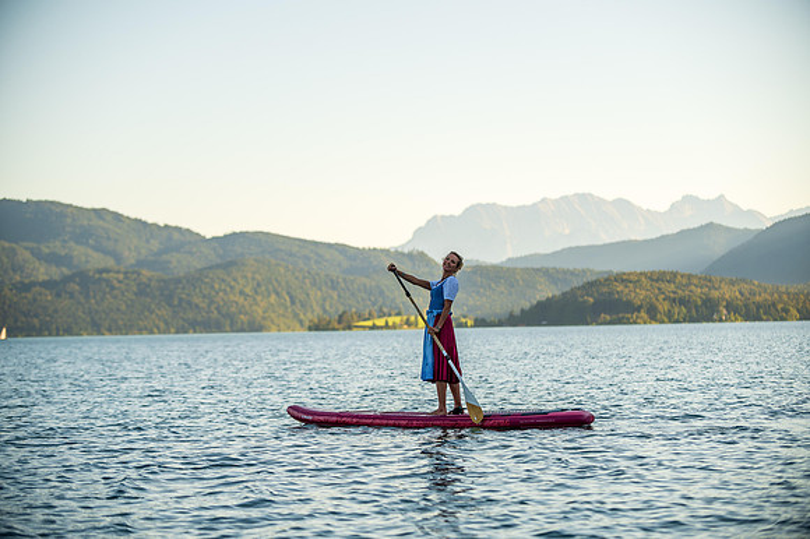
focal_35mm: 90
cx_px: 405
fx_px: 2024
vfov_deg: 15.2
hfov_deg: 22.6
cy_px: 270
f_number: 2.8
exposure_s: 1/1000
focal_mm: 90
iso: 100
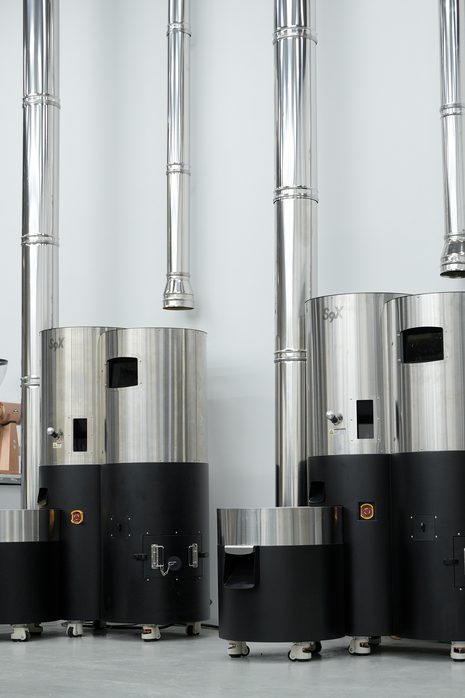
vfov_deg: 28.3
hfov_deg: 19.1
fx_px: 1382
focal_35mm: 71
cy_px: 386
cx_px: 201
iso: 500
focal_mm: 42.8
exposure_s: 1/100
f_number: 3.2
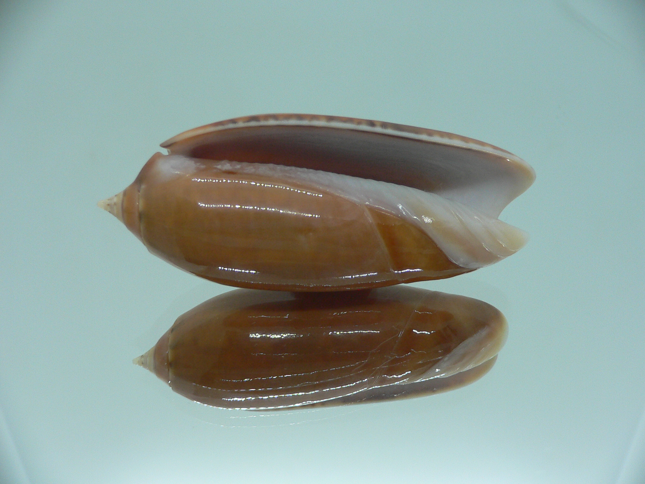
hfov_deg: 52.6
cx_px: 322
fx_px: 652
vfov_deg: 40.7
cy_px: 242
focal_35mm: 35
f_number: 2.8
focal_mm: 4.6
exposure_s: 1/60
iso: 100
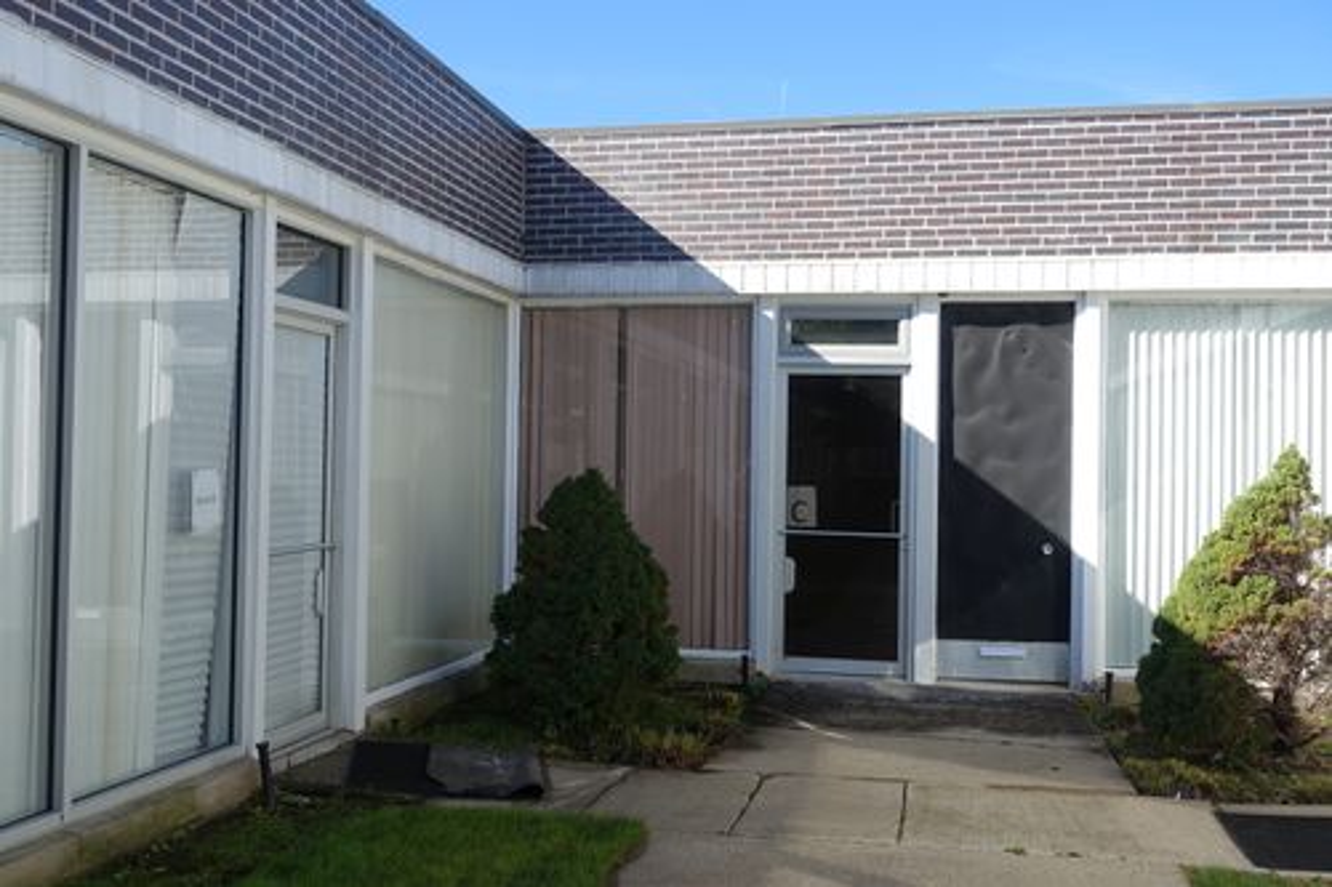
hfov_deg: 53.1
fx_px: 1331
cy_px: 444
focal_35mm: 36
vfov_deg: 36.8
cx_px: 666
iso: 125
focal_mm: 13.16
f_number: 5.6
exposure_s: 1/250
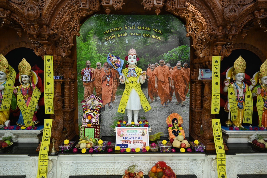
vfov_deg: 53.1
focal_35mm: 24
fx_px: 178
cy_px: 89
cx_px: 134
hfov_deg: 73.7
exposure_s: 1/125
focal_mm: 24
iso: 500
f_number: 4.5
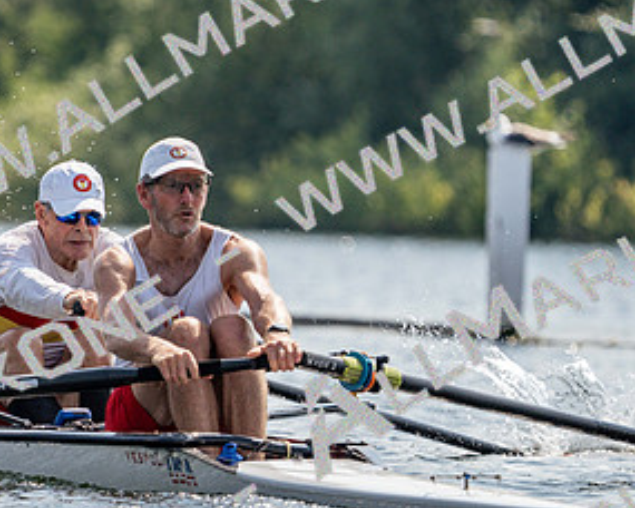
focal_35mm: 807
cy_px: 268
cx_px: 114
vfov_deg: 1.9
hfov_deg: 2.4
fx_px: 15166
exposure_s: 1/1600
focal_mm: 422
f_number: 6.3
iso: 200
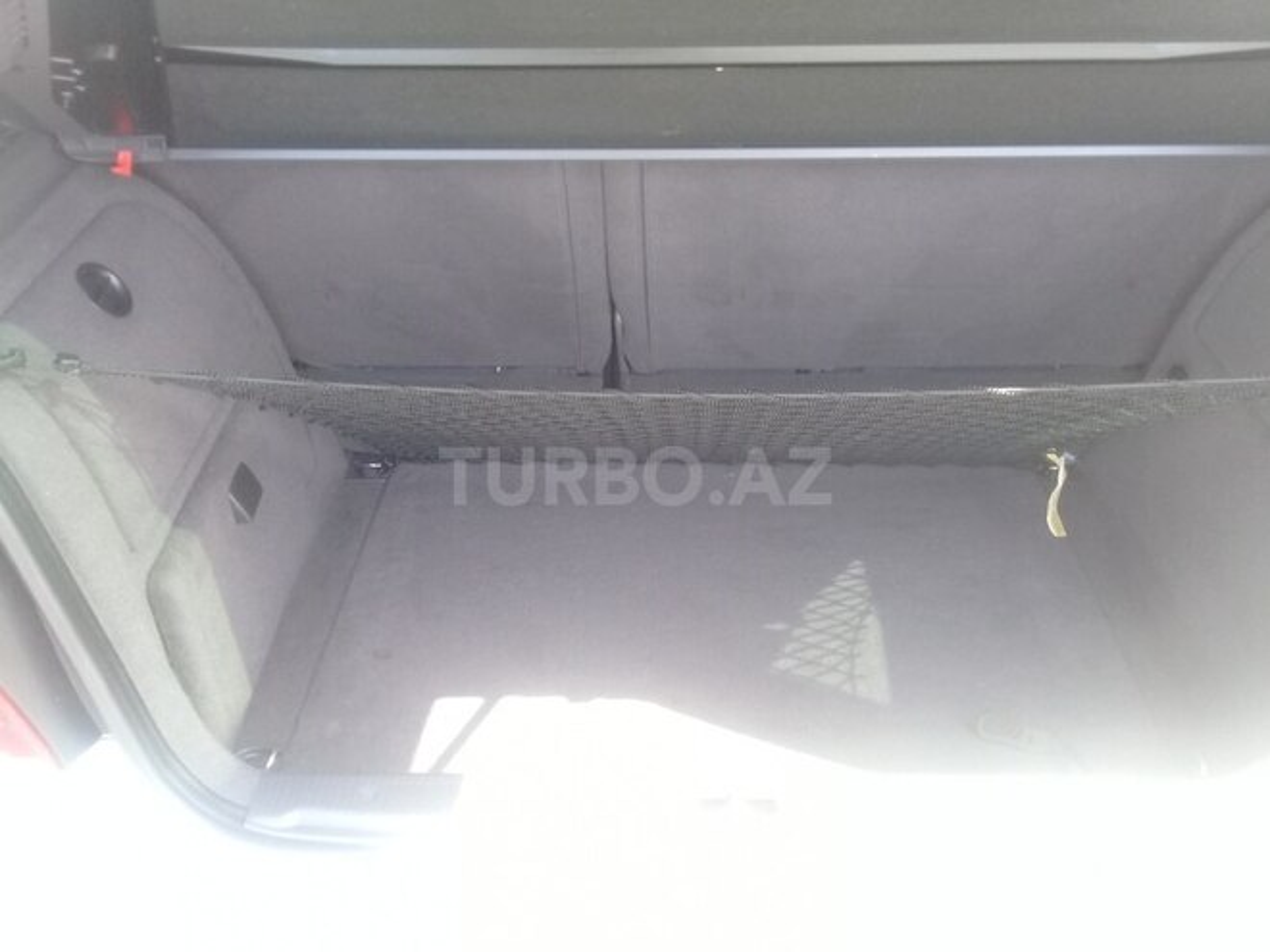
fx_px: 1137
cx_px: 635
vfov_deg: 45.4
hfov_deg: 58.4
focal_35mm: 31
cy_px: 476
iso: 64
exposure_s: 1/50
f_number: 2.2
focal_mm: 3.3
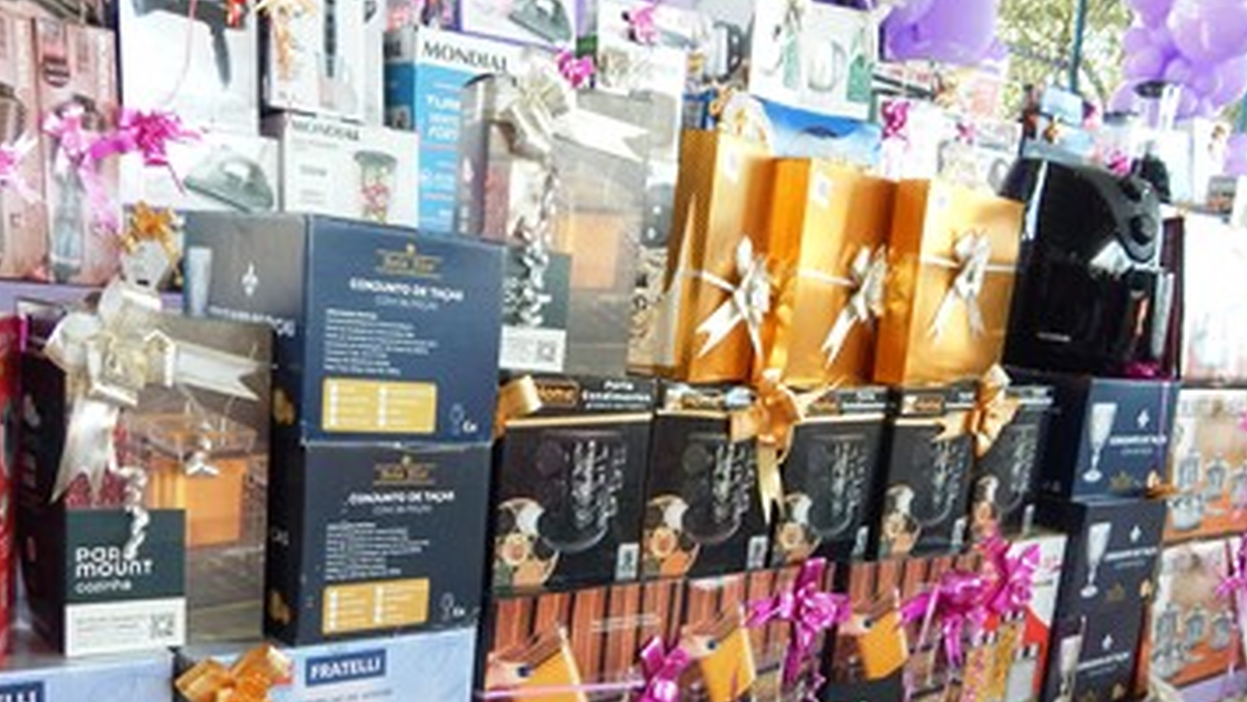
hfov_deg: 55.3
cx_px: 634
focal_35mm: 36
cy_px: 621
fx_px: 1191
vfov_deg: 31.5
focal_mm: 4
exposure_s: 1/60
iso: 125
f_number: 3
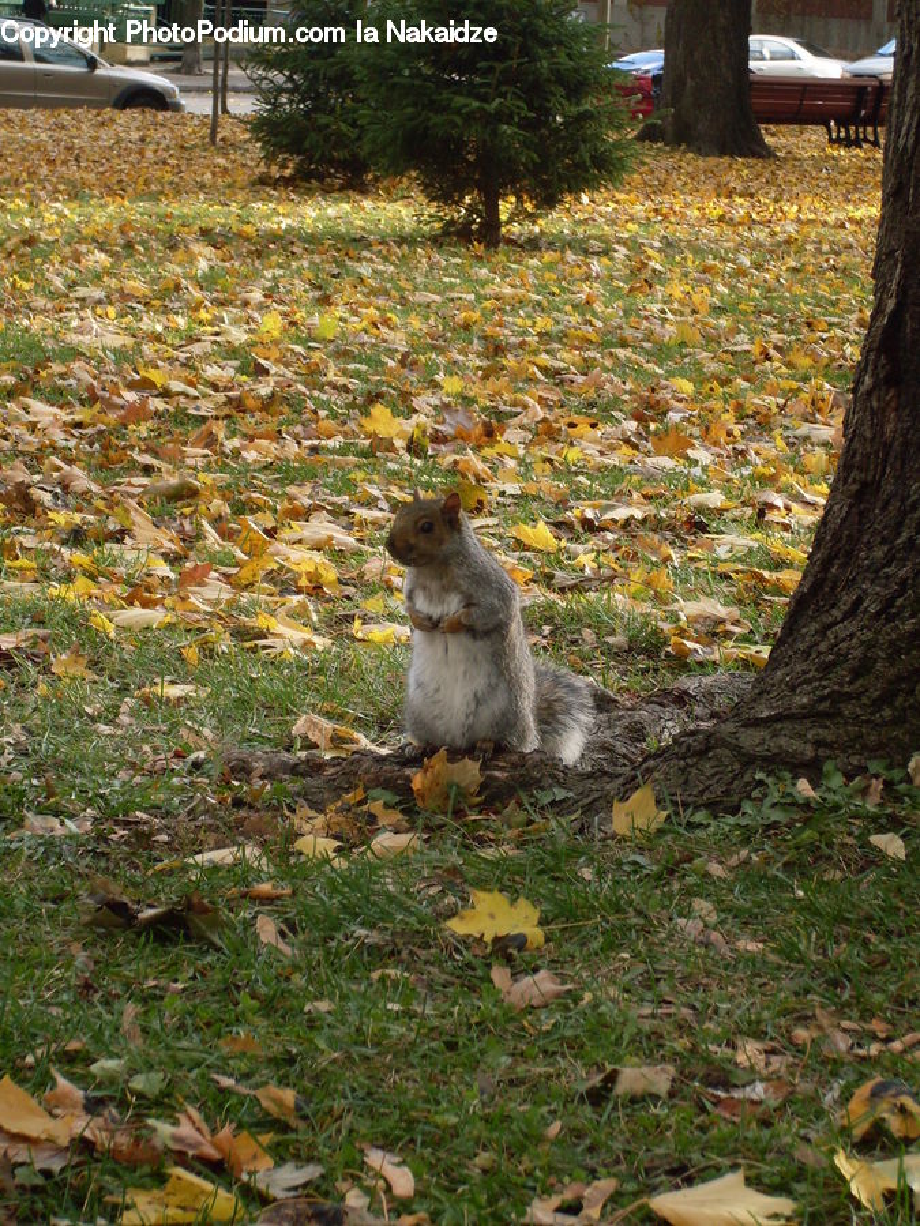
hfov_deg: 13.0
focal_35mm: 114
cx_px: 460
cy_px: 613
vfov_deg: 17.3
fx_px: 4040
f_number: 5.2
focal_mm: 18.9
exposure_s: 1/125
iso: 100
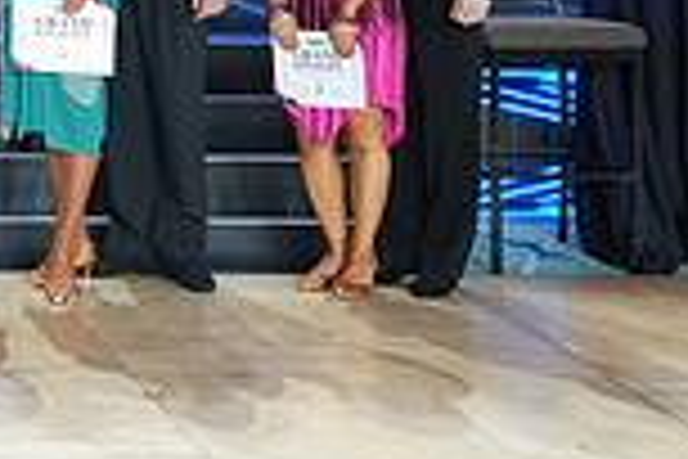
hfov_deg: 14.7
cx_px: -499
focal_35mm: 124
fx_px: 2370
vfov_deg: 10.6
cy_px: -263
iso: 2000
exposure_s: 1/200
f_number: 7.1
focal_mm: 32.8
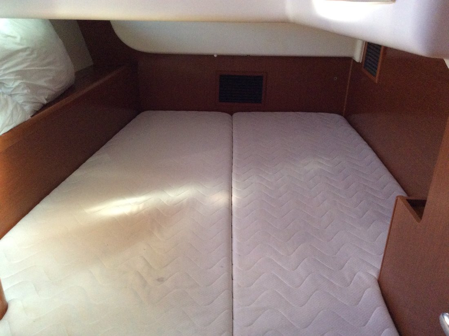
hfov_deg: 56.9
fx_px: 415
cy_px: 168
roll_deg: -0.9
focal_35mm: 32
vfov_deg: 44.1
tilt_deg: -26.0
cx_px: 224
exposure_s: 1/25
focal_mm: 3.3
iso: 250
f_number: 2.4
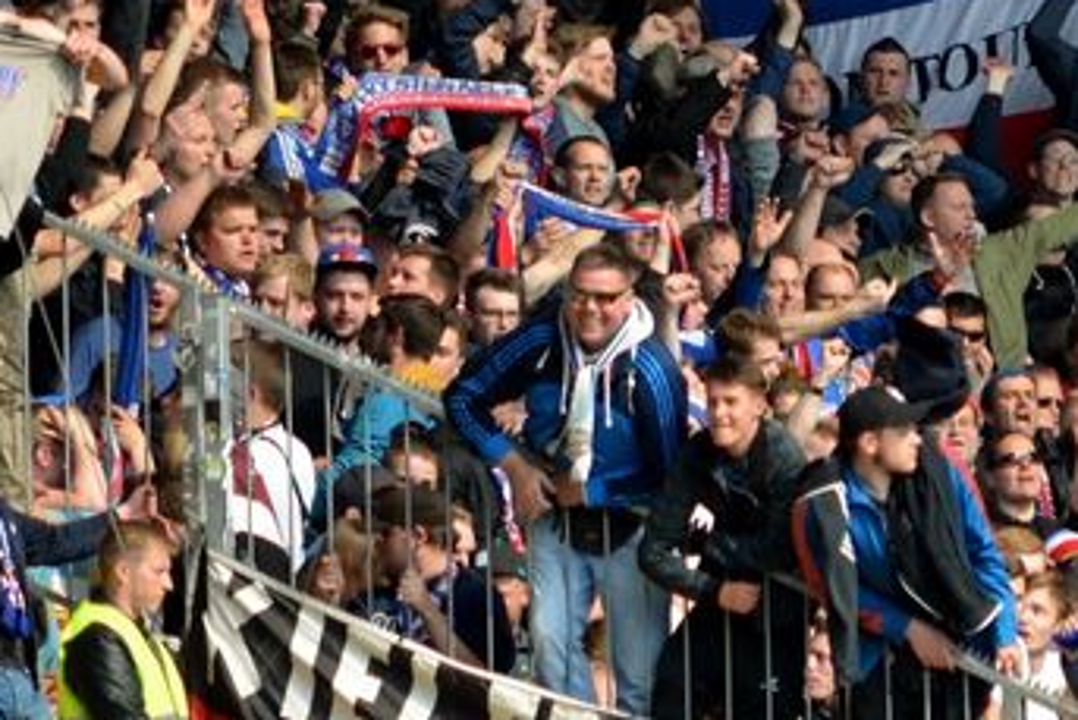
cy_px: 462
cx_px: 773
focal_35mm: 498
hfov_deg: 4.1
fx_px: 14918
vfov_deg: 2.8
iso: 100
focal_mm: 200
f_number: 2.8
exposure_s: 1/320
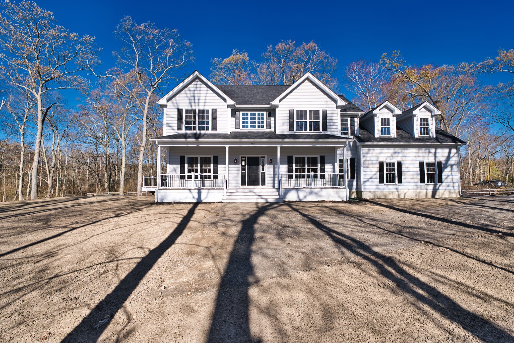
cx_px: 257
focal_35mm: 14
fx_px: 200
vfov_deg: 81.2
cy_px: 172
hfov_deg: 104.3
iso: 100
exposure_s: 1/400
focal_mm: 14
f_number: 5.6
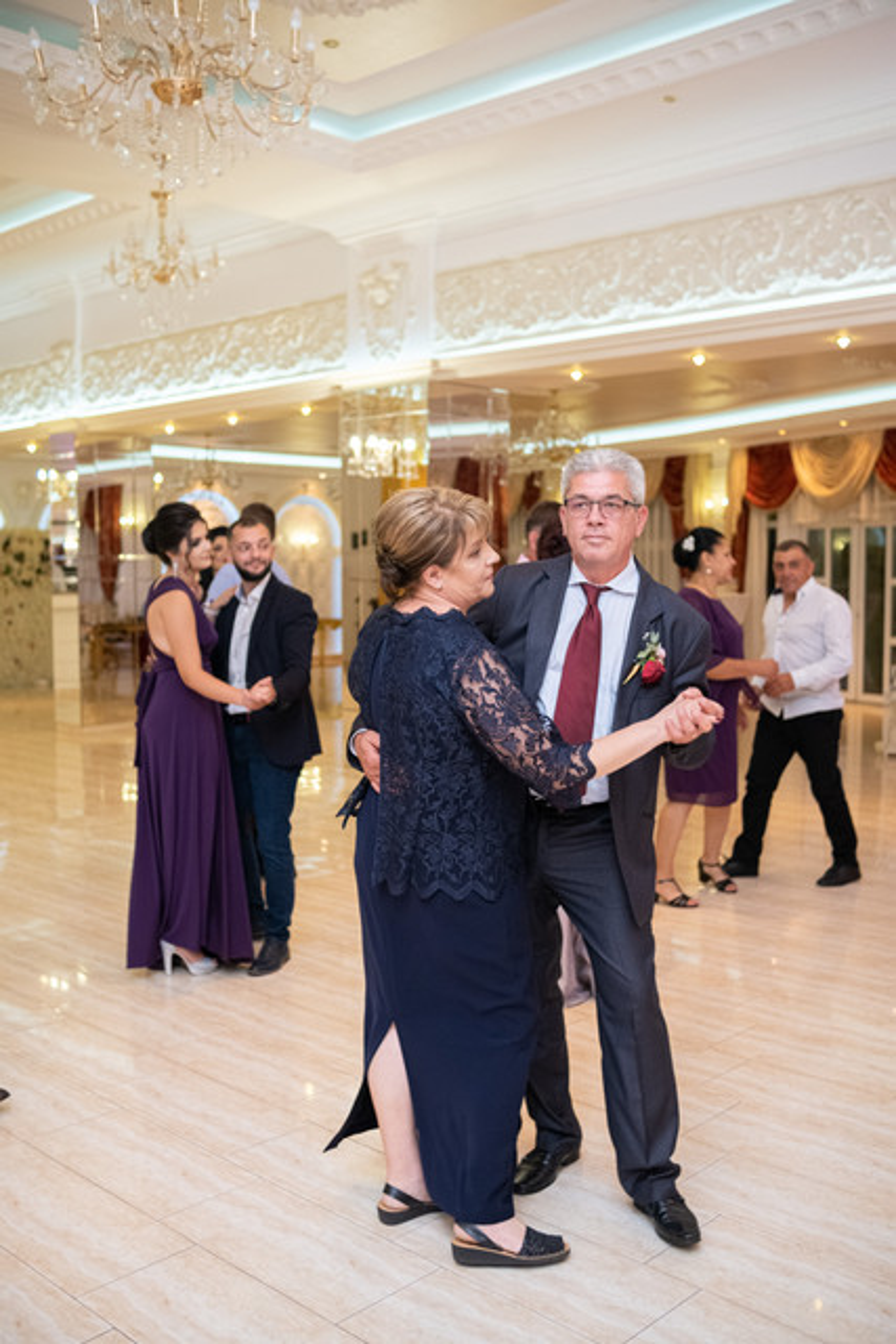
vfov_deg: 54.4
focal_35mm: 35
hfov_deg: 37.9
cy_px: 672
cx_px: 448
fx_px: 1306
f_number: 2
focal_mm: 23
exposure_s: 1/125
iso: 1600
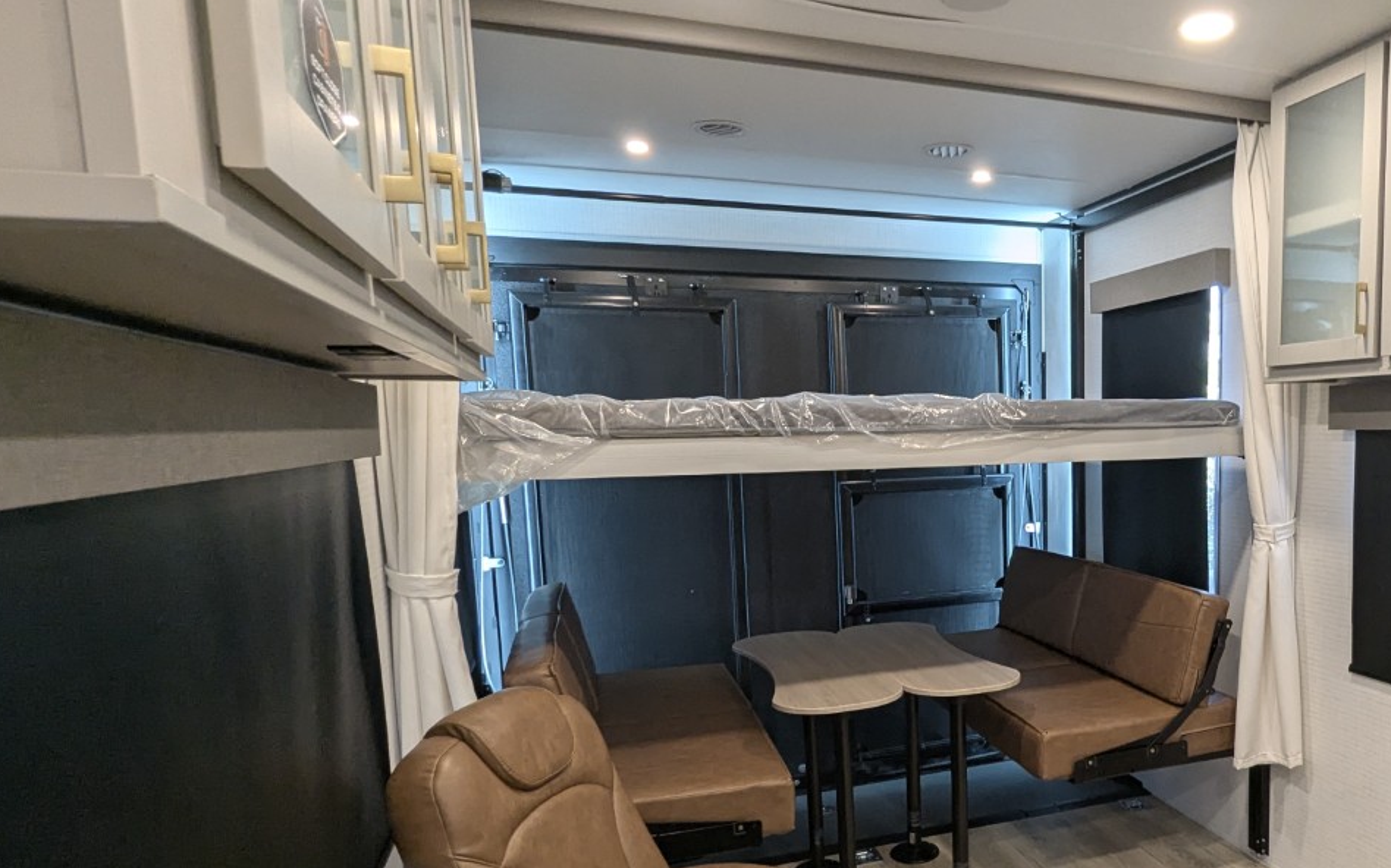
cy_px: 535
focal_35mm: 25
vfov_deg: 48.8
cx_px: 991
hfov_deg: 69.2
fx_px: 948
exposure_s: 1/50
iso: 209
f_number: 2.2
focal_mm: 2.35
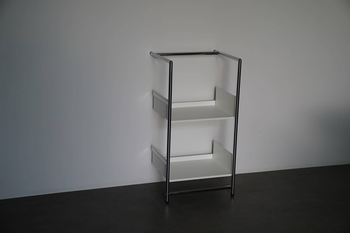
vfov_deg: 19.5
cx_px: 175
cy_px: 116
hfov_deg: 28.8
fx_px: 681
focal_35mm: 70
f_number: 4
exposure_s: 1/160
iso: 1000
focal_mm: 70
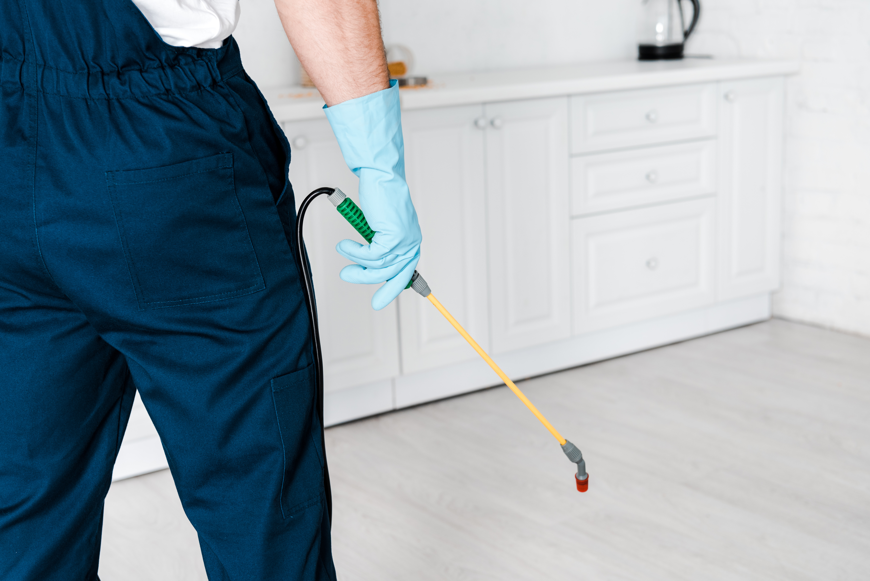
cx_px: 435
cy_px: 290
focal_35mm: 50
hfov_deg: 39.6
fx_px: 1209
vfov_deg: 27.0
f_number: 4.5
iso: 200
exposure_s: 1/160
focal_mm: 50
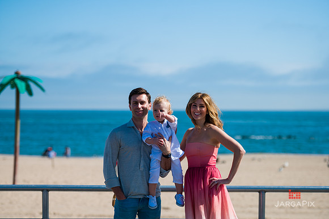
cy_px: 110
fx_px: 959
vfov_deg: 13.0
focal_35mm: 105
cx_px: 164
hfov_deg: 19.5
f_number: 3.2
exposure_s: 1/5000
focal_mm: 105
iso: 200
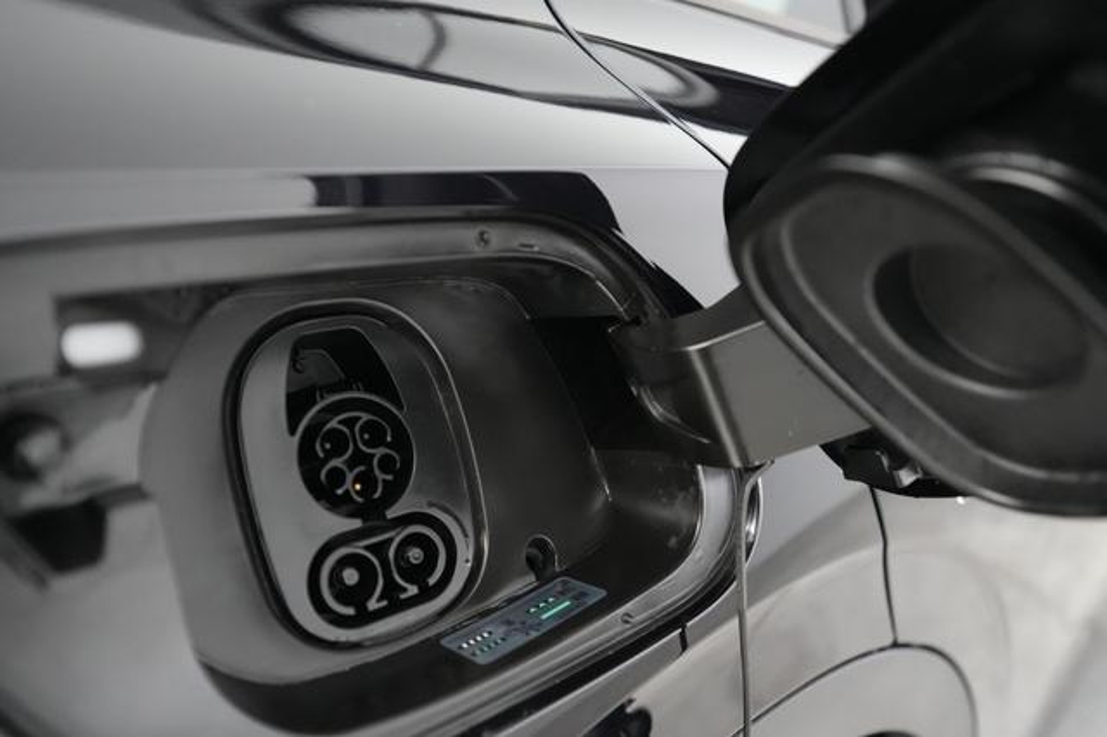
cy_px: 368
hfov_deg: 65.5
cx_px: 554
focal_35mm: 28
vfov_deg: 46.4
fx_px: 861
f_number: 2.8
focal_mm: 28
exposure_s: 1/160
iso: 12800
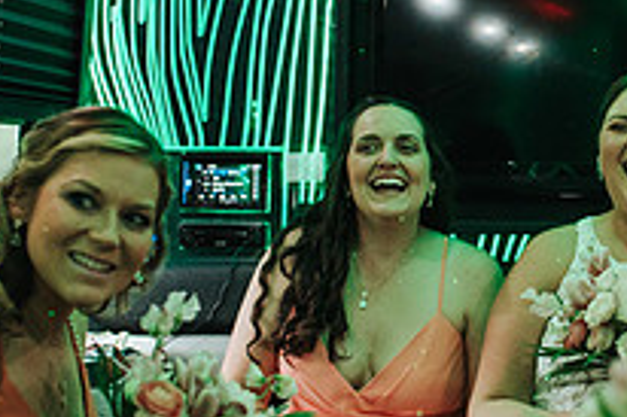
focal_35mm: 108
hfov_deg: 18.6
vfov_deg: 12.6
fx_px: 1879
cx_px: 554
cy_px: 141
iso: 1000
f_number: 2.5
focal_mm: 35
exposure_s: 1/250
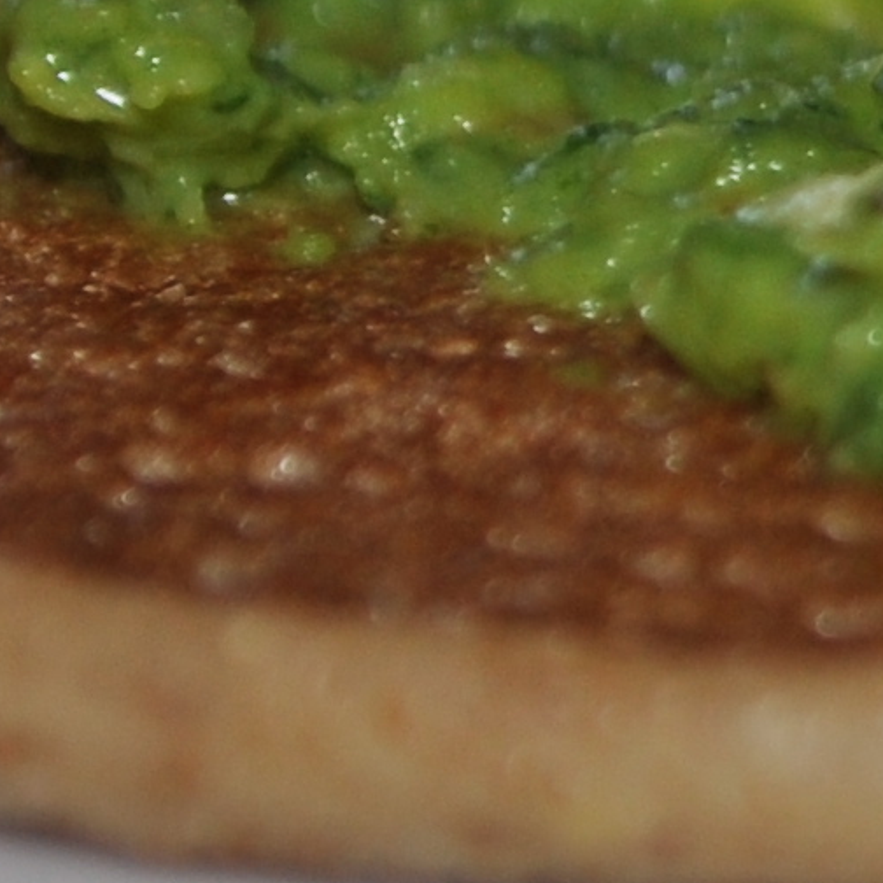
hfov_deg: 3.4
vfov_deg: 3.5
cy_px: -240
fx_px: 14372
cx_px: 2518
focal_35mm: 498
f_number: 5.6
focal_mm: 46
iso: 200
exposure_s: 1/30
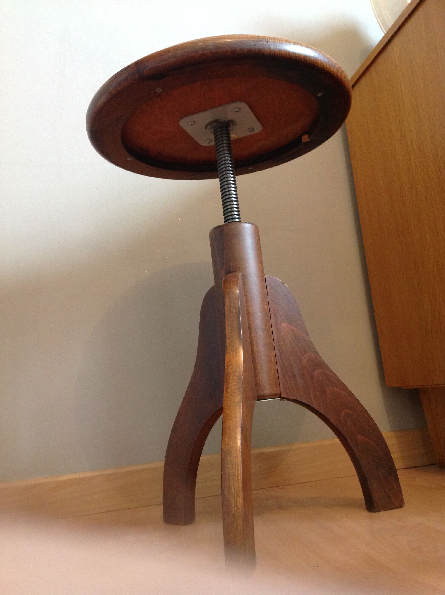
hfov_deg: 40.6
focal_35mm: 35
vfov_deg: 52.7
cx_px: 222
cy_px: 298
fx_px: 602
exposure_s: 1/15
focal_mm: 4.28
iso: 320
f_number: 2.4
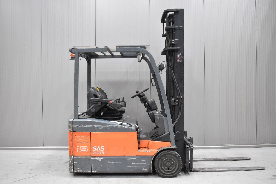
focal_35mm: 30
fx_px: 230
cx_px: 138
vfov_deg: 43.6
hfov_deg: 61.9
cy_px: 92
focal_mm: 20
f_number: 4.5
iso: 1600
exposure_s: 1/30
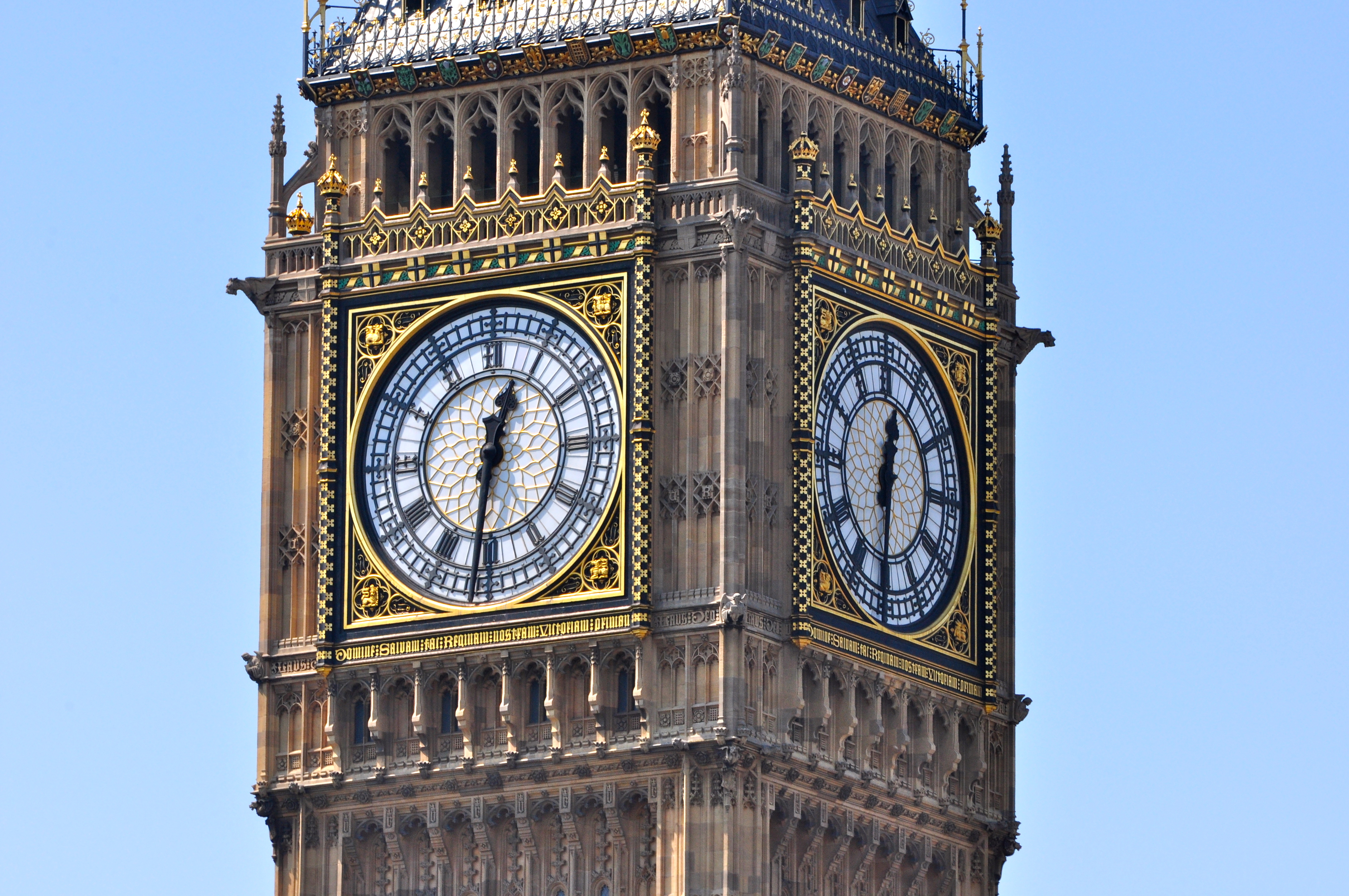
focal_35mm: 262
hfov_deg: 7.9
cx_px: 674
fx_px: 9824
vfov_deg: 5.2
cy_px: 448
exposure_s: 1/160
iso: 320
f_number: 18
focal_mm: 175
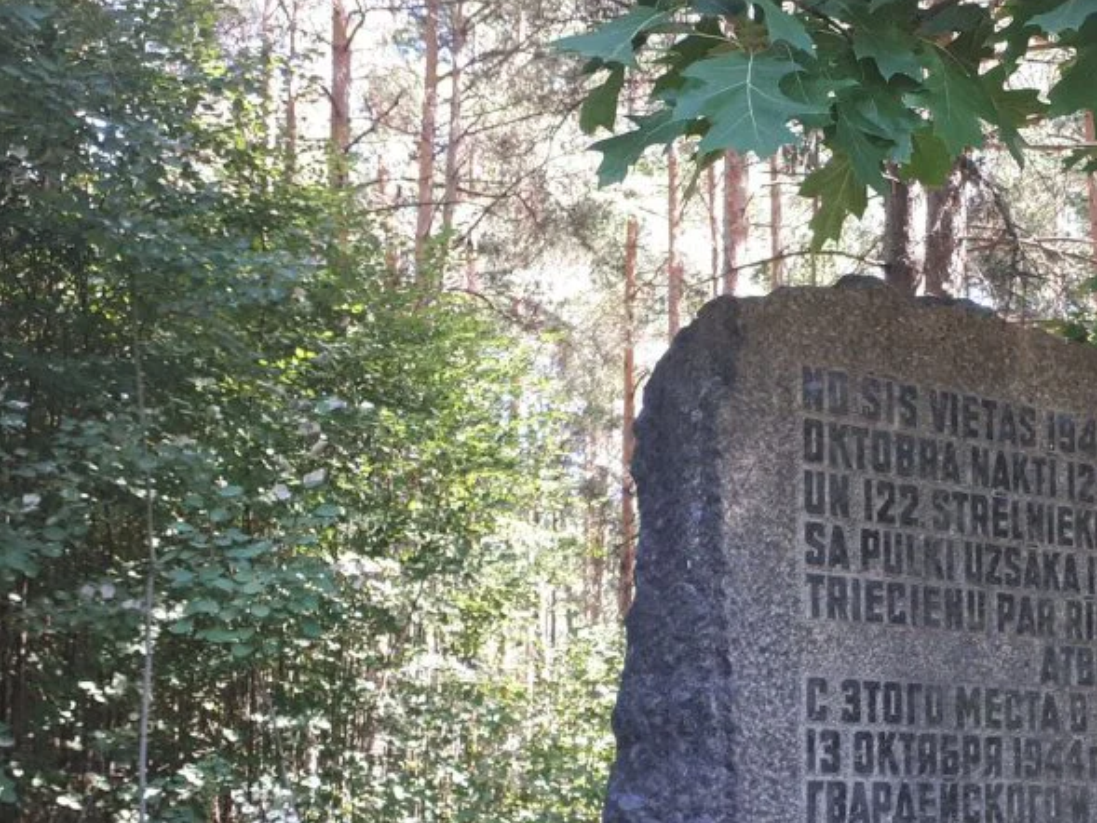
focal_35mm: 55
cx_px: 907
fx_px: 1743
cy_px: 709
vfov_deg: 25.9
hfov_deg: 33.7
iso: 40
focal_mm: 3.6
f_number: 1.9
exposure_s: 1/33
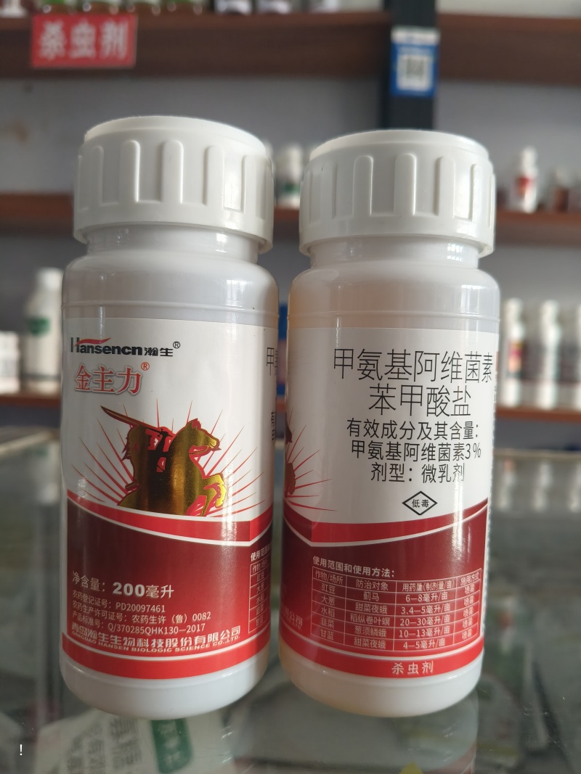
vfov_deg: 67.3
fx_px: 582
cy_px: 387
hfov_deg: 53.1
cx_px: 290
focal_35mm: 26
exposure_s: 1/100
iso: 500
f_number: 1.8
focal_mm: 4.84
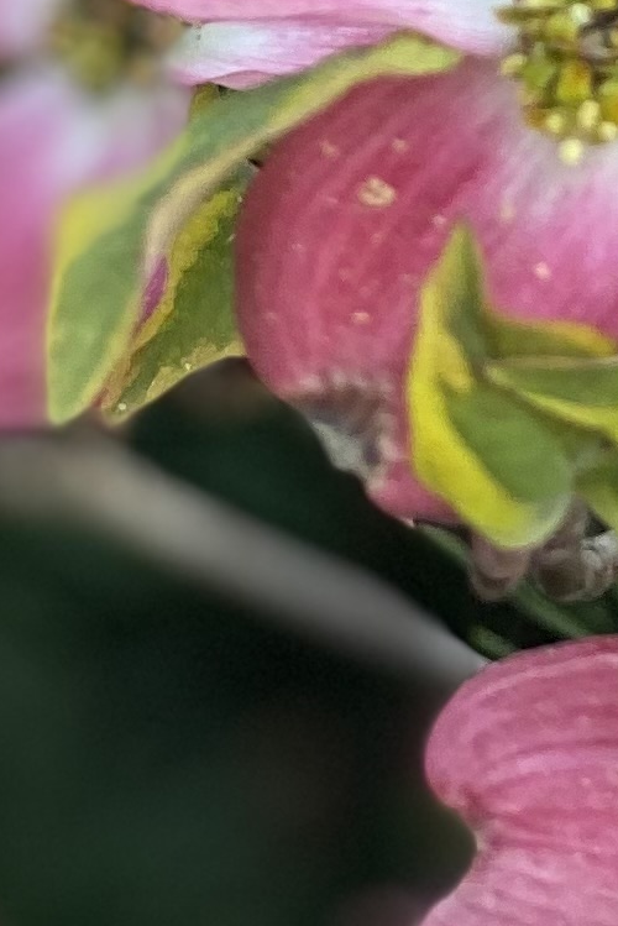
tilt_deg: -26.4
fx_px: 7486
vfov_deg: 6.9
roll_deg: -31.0
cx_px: 1812
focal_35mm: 291
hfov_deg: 4.5
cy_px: -815
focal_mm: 6
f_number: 2
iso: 20
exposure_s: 1/190
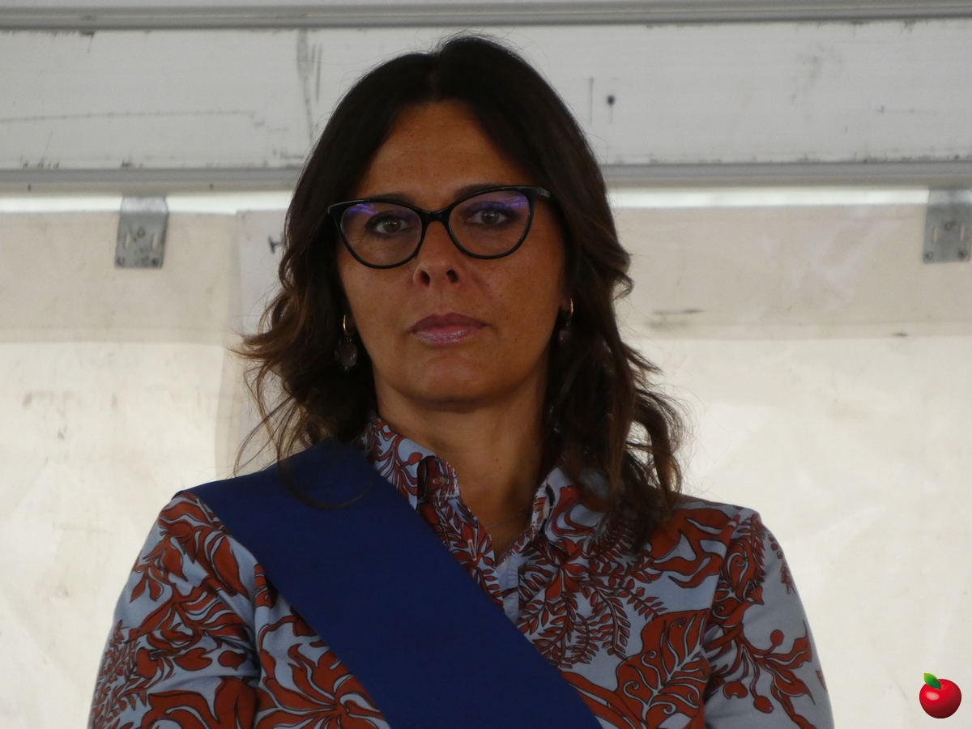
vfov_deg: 2.0
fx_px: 21256
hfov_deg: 2.6
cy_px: 364
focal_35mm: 757
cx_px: 486
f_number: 5.6
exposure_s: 1/100
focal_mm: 135.6
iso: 500
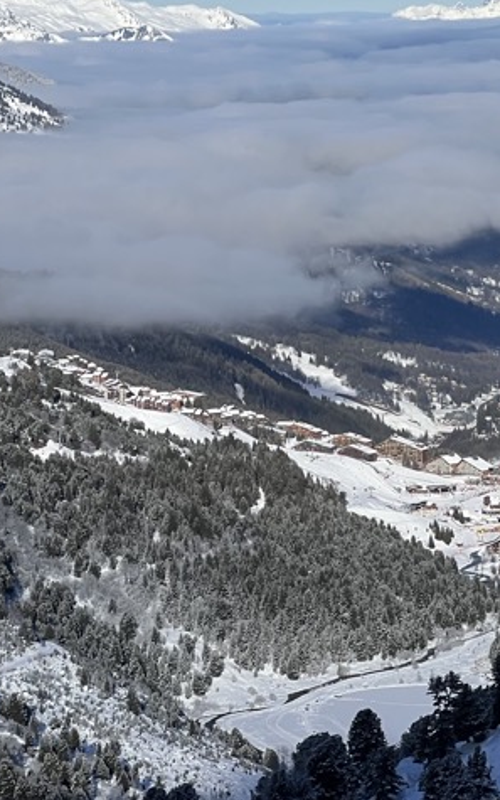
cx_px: 625
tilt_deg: -6.9
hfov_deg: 7.9
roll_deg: +2.1
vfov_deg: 12.7
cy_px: 335
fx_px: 3596
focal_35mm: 165
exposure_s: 1/1698
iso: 32
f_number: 2.8
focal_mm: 9
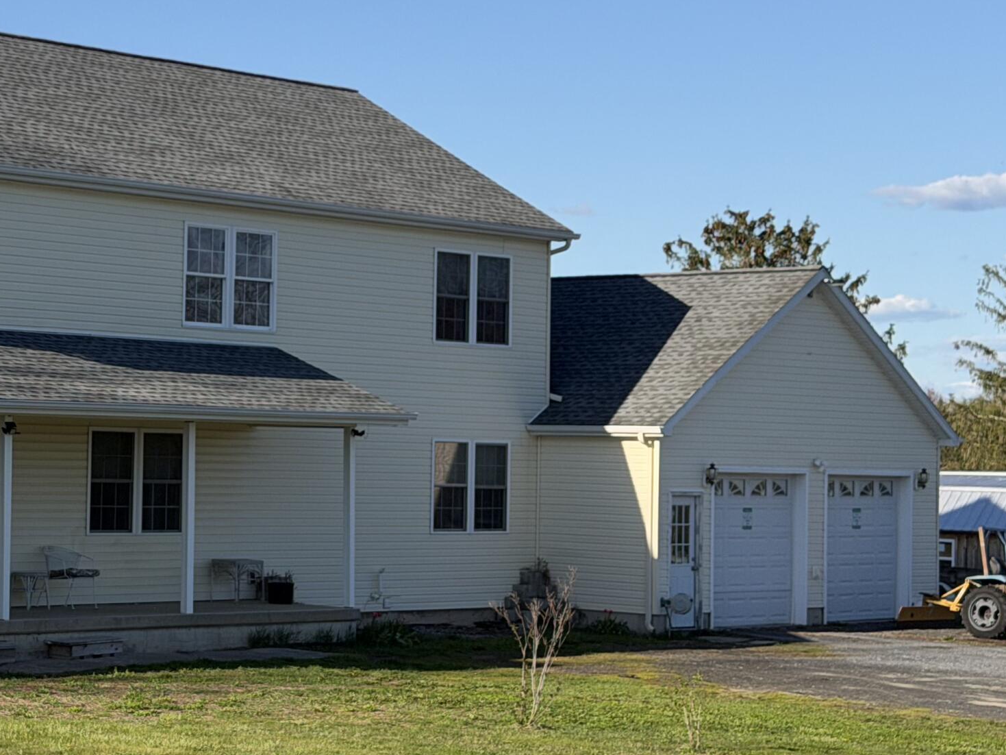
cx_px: 14
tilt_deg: +2.4
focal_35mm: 98
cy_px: 320
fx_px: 2848
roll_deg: -1.7
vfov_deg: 15.1
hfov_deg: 19.5
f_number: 1.78
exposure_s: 1/4329
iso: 80
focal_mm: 6.76
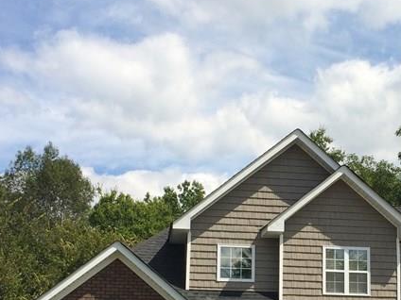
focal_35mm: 70
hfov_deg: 27.3
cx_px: 318
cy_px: 258
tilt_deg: +9.6
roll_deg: -1.2
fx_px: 811
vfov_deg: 20.7
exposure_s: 1/2740
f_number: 2.2
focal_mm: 4.15
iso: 32
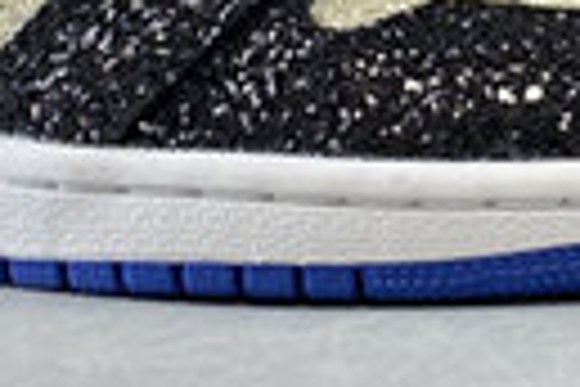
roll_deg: +0.2
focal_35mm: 147
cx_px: 481
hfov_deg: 13.9
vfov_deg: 9.1
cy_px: -205
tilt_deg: +3.1
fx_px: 2368
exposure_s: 1/50
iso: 80
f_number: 1.8
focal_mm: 4.25
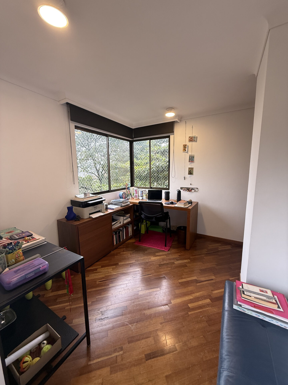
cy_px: 192
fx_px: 155
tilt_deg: -8.4
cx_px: 144
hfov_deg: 85.7
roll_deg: -0.3
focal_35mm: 14
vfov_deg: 102.1
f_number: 2.2
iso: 80
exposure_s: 1/99
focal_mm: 2.22
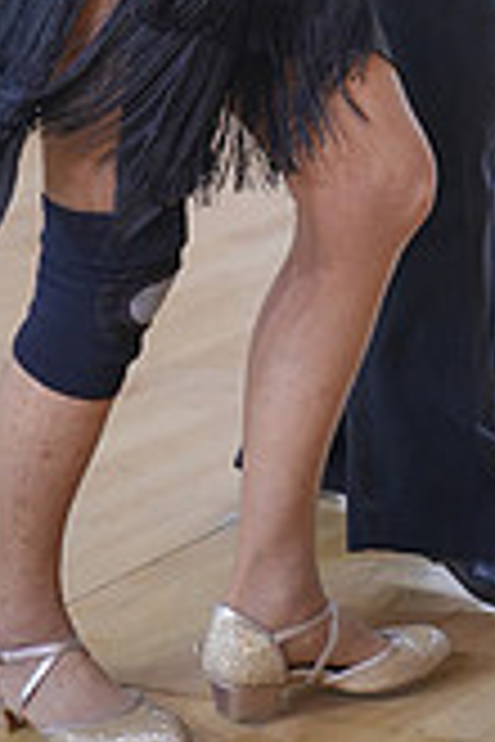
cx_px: 560
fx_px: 4125
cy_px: -306
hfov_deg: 6.8
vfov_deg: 10.0
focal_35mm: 200
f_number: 2
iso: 800
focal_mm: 57
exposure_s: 1/500
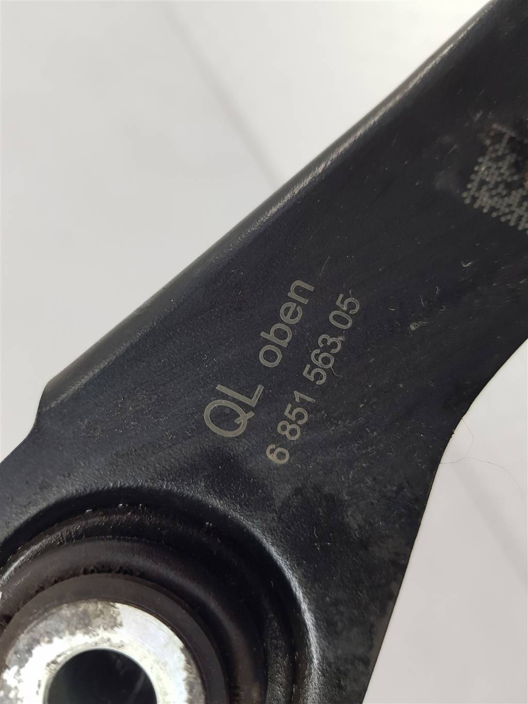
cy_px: 352
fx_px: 529
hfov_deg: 53.1
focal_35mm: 26
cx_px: 264
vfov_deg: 67.3
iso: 100
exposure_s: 1/100
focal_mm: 4.2
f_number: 1.7
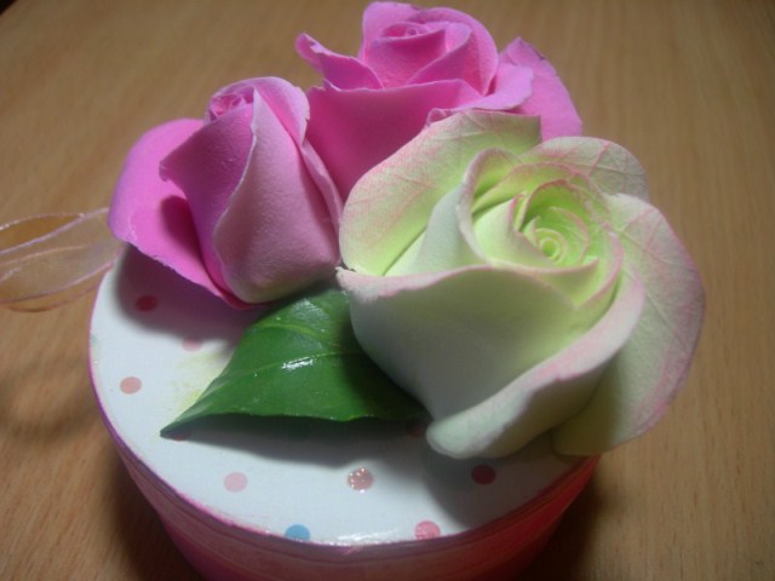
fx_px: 851
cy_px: 290
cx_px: 388
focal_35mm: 38
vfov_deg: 37.7
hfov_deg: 49.0
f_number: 2.8
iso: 50
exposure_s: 1/32
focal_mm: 7.8
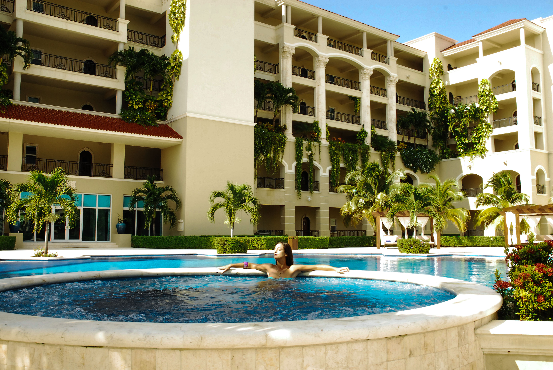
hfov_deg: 53.1
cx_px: 276
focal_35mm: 36
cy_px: 185
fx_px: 554
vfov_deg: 37.0
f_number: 14
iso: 400
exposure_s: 1/90
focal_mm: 24
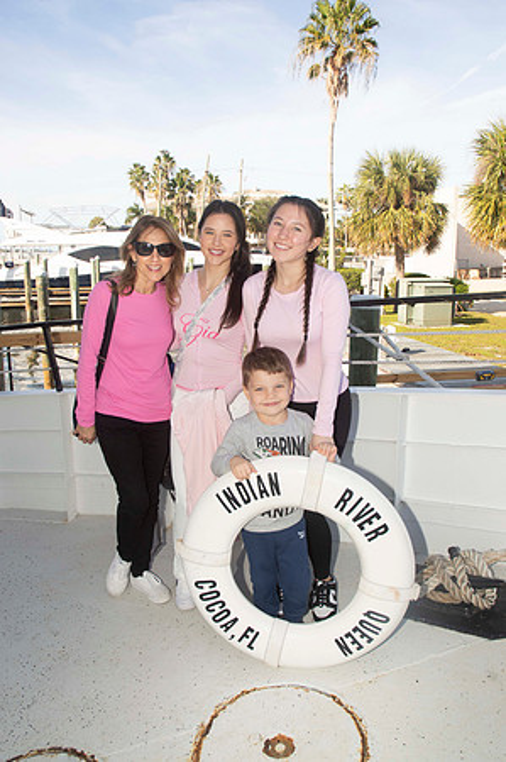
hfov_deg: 47.8
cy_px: 381
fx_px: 571
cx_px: 253
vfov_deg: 67.4
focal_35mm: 27
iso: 100
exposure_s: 1/200
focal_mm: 18
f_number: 8
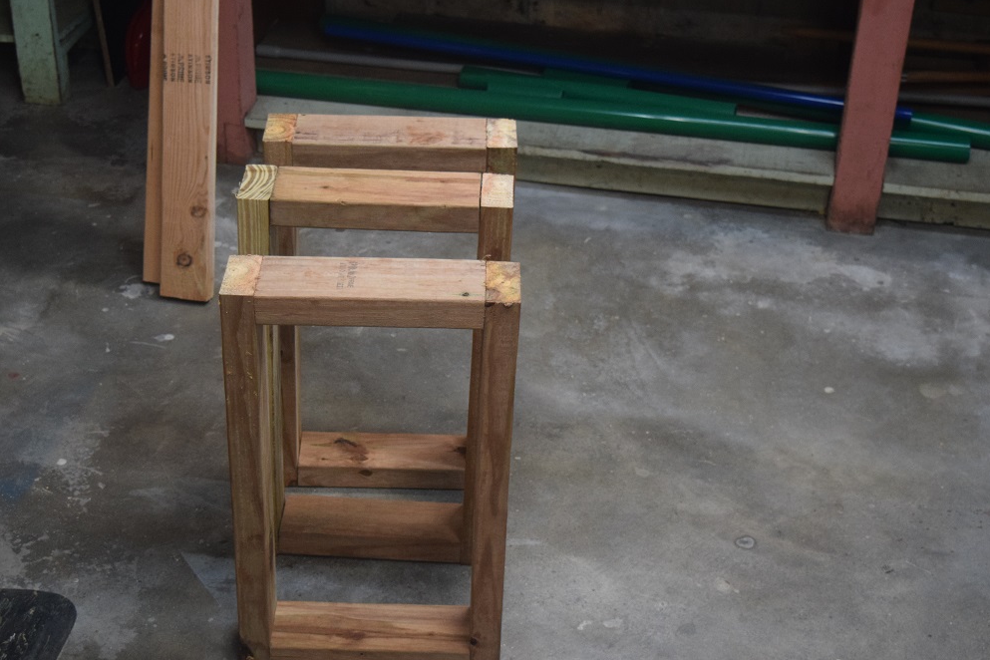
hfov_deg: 34.4
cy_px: 358
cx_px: 421
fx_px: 1595
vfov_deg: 23.4
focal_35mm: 58
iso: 1600
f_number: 4.5
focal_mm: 32
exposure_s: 1/60
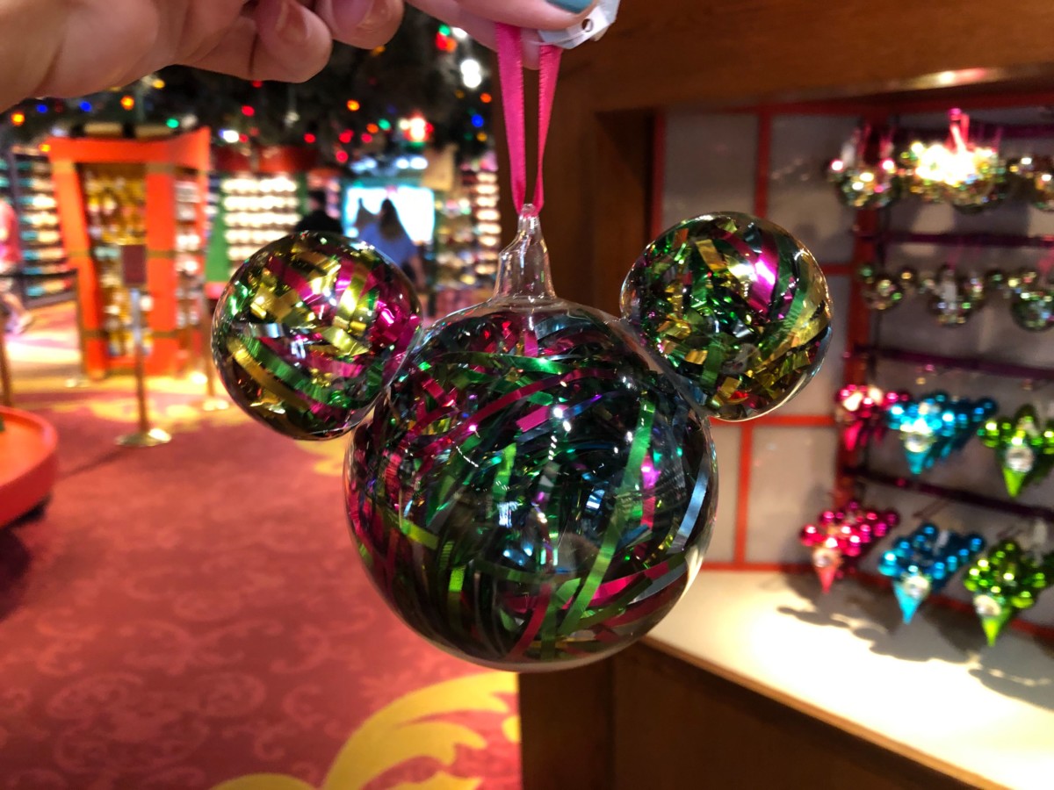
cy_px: 395
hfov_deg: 63.4
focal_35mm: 28
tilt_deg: -12.5
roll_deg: -1.0
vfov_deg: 49.7
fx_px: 853
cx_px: 527
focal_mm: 3.99
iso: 100
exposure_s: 1/9
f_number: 1.8
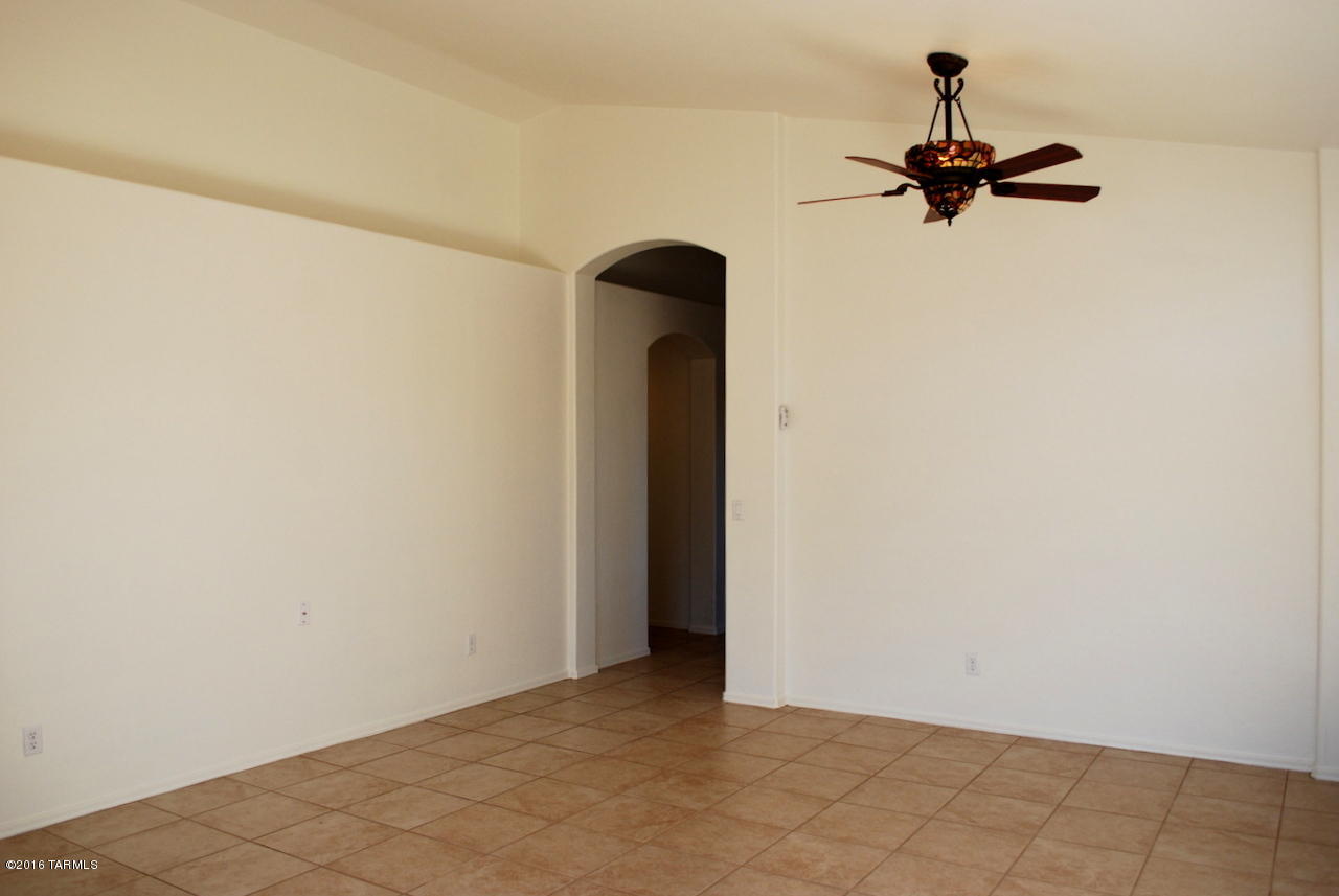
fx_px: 1006
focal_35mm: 27
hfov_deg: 67.3
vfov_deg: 48.1
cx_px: 670
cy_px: 448
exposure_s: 1/100
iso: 200
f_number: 5
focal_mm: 18
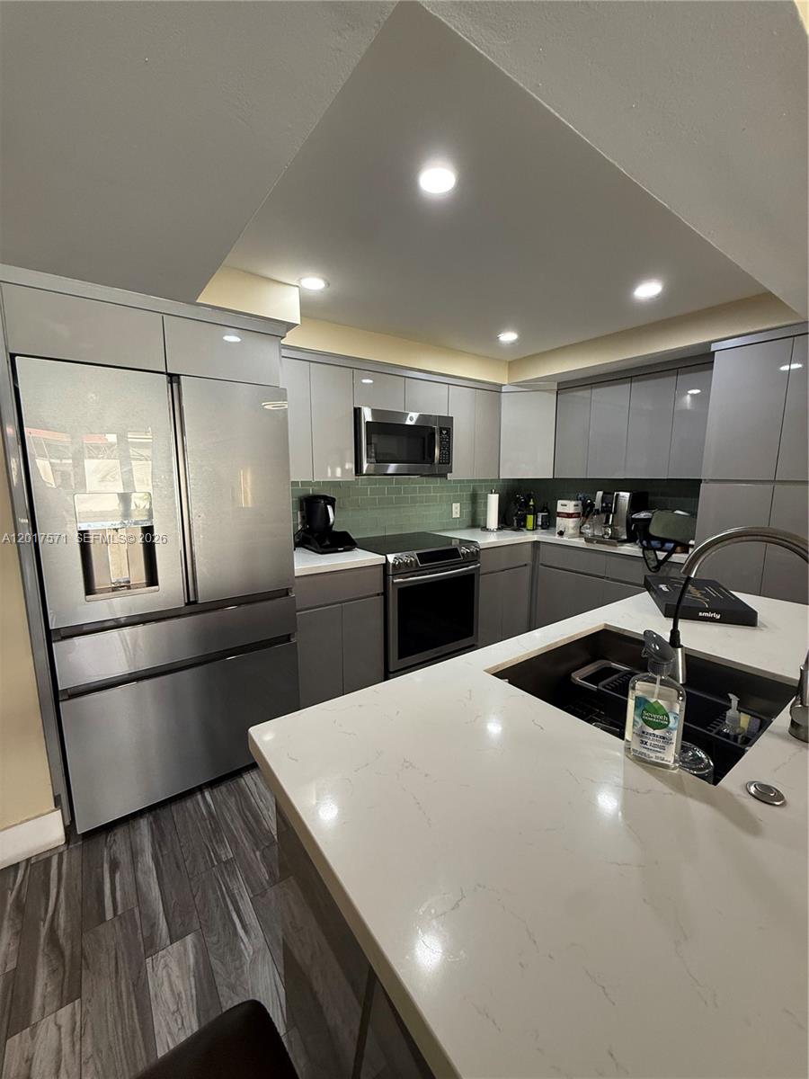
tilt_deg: -7.5
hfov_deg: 85.7
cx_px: 404
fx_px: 436
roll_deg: +0.1
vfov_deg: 102.1
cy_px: 540
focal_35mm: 14
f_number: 2.2
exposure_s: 1/91
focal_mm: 2.22
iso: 320
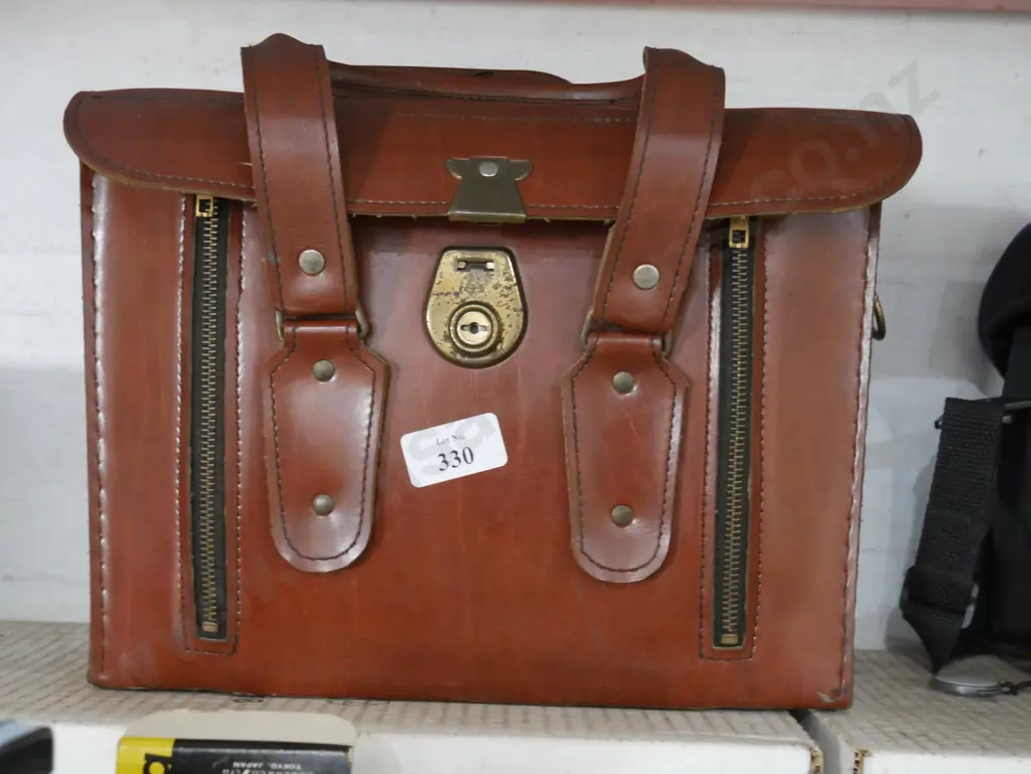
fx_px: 1430
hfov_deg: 39.6
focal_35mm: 48
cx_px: 516
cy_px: 387
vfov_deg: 30.3
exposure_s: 1/30
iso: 3200
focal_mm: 24
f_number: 5.2
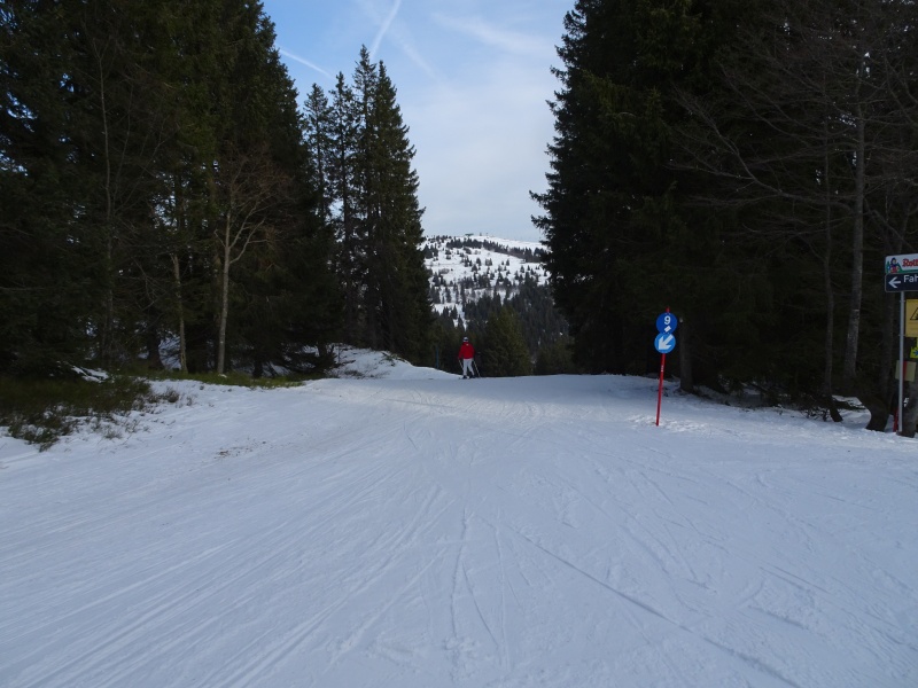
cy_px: 344
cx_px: 459
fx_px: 636
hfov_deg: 71.6
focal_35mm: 24
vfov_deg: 56.8
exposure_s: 1/640
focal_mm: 4.1
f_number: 3.5
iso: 80
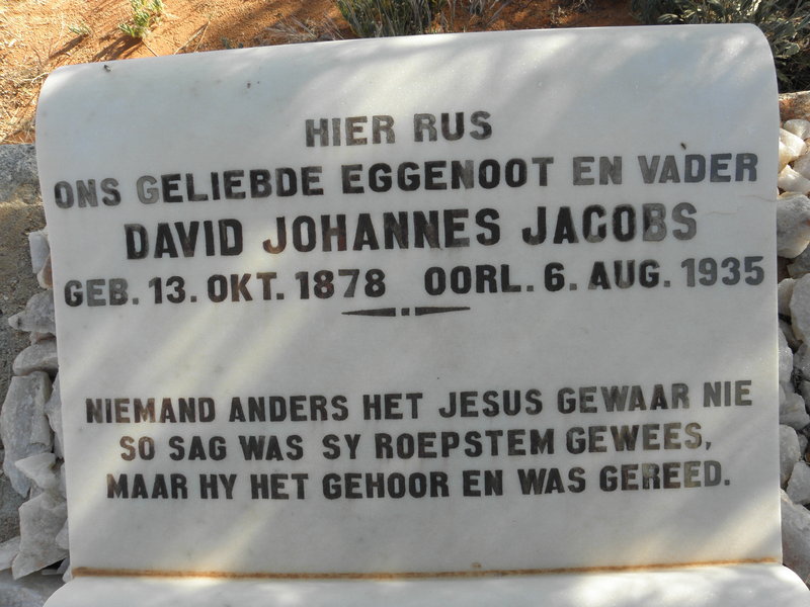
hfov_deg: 67.3
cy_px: 304
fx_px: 608
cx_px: 405
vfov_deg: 53.1
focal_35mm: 26
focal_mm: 4.6
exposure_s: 1/125
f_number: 5.6
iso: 64
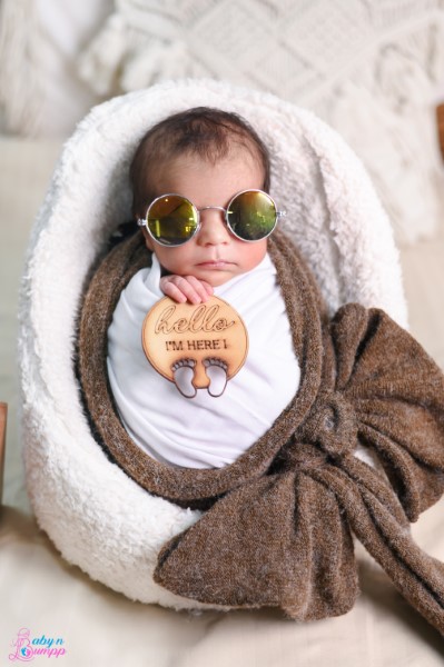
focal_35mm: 50
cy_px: 334
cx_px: 222
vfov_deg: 39.6
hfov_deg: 26.9
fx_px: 927
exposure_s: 1/320
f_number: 1.8
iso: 320
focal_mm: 50
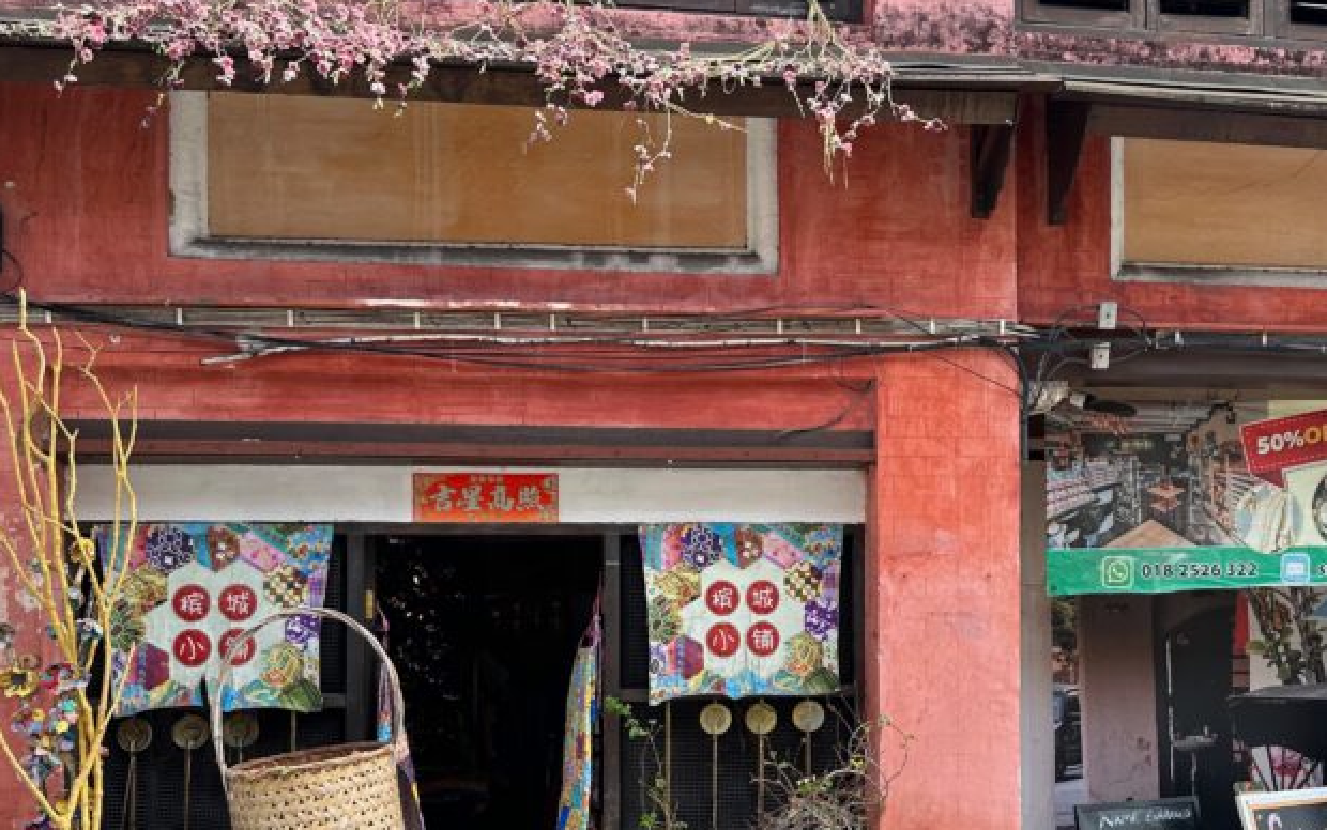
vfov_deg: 30.3
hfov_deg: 46.7
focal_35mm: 42
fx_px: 1519
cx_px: 835
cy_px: 560
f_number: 1.8
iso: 80
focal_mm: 6.86
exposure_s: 1/1000
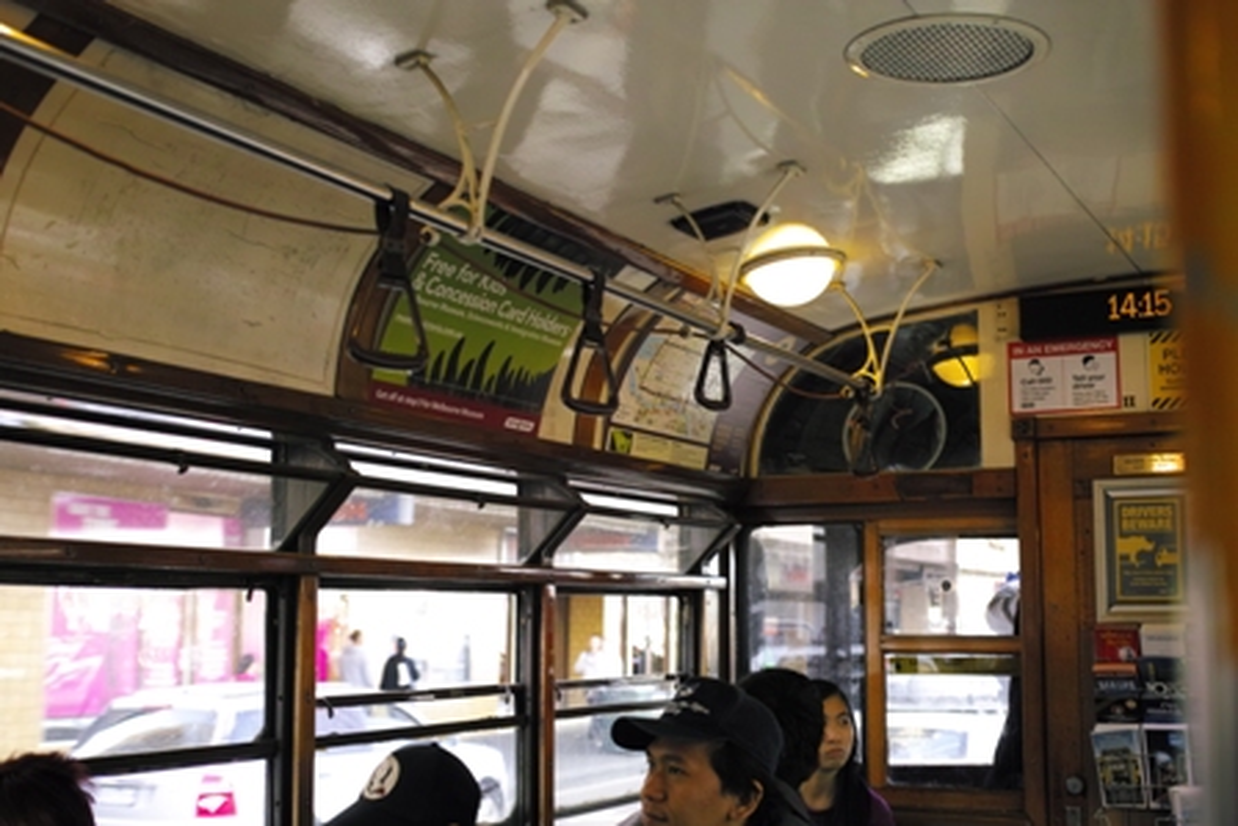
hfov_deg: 43.6
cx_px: 619
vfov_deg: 29.9
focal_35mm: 45
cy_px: 413
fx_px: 1548
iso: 200
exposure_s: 1/40
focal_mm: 30
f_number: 2.8
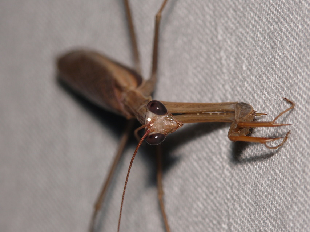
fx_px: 3762
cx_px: 155
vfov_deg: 3.5
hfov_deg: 4.7
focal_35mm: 420
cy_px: 116
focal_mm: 88.8
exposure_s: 1/640
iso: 100
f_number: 11
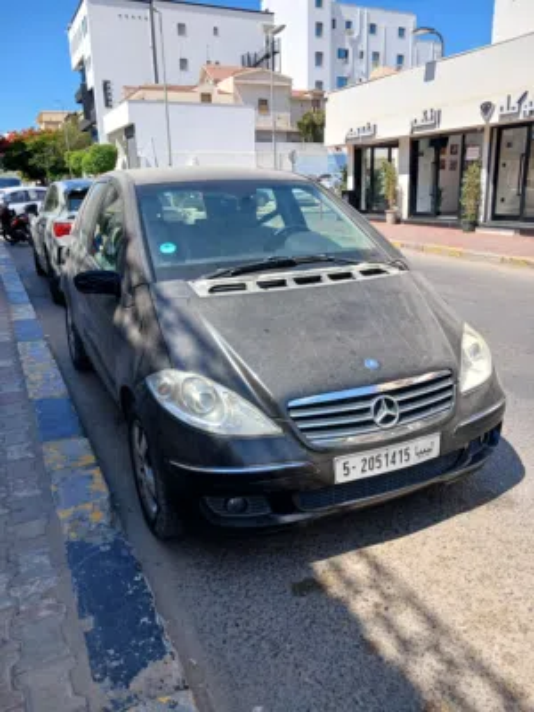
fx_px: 555
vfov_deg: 65.3
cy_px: 356
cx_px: 267
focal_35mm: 27
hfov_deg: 51.4
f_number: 1.8
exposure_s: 1/390
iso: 20
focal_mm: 4
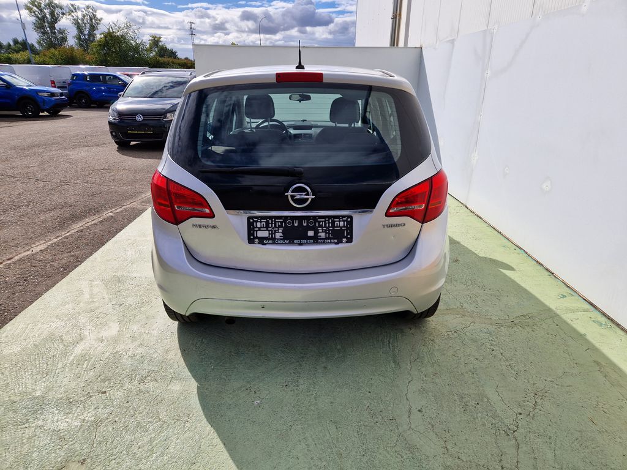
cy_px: 235
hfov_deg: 73.9
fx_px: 417
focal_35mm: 23
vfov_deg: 58.9
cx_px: 314
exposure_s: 1/2744
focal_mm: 5.4
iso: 50
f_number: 1.8
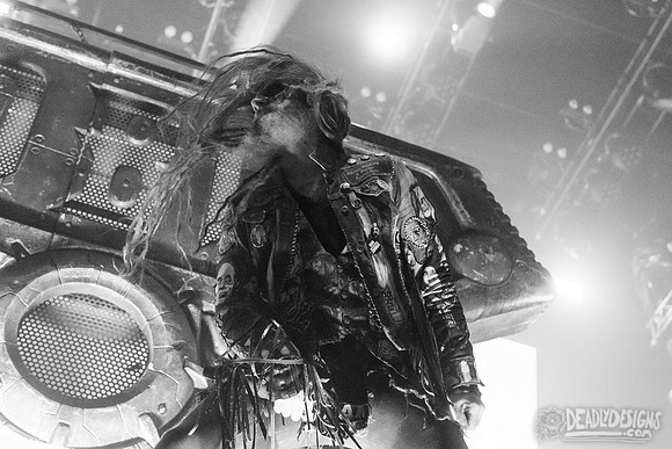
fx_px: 1110
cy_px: 206
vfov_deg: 22.8
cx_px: 363
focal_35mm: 59
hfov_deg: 33.7
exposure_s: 1/500
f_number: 4
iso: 3200
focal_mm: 55
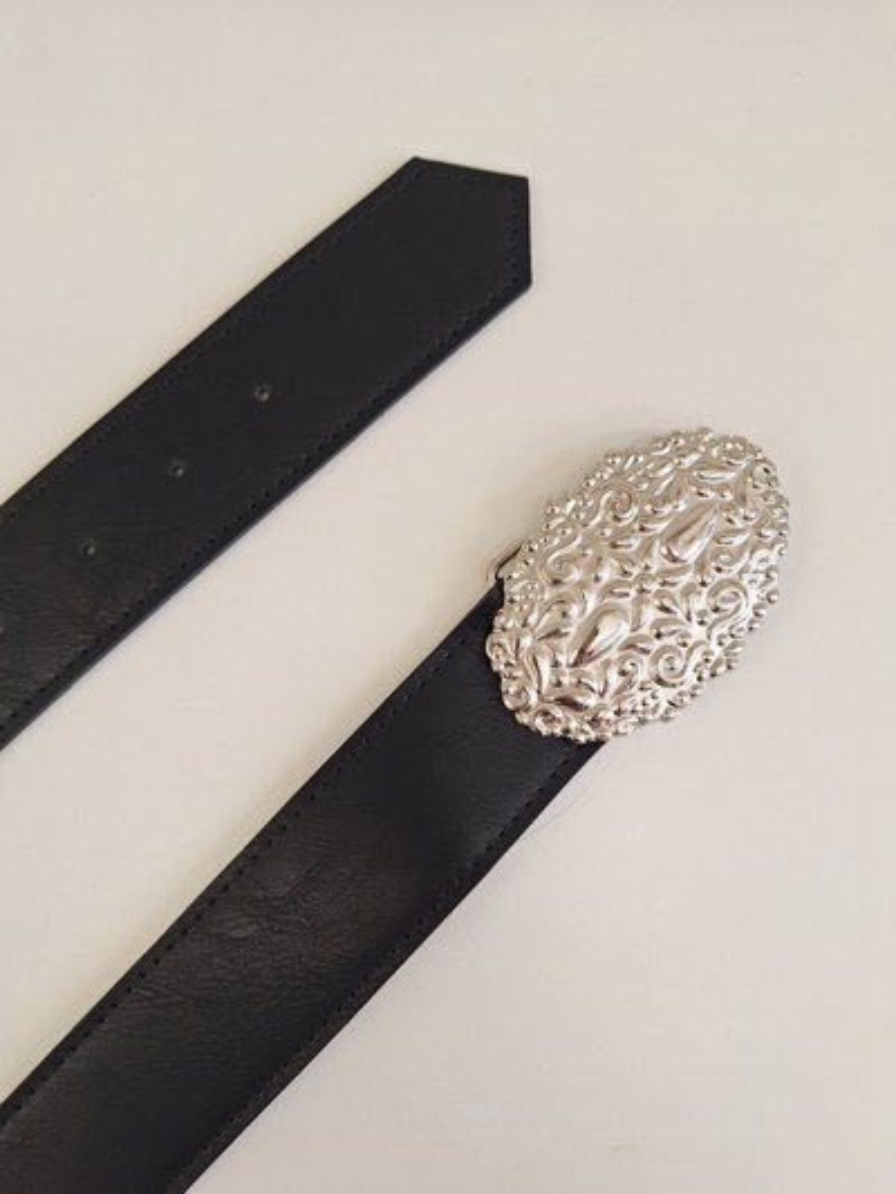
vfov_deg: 73.9
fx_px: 793
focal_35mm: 23
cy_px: 597
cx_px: 448
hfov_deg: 58.9
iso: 64
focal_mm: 5.54
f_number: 1.8
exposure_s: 1/100
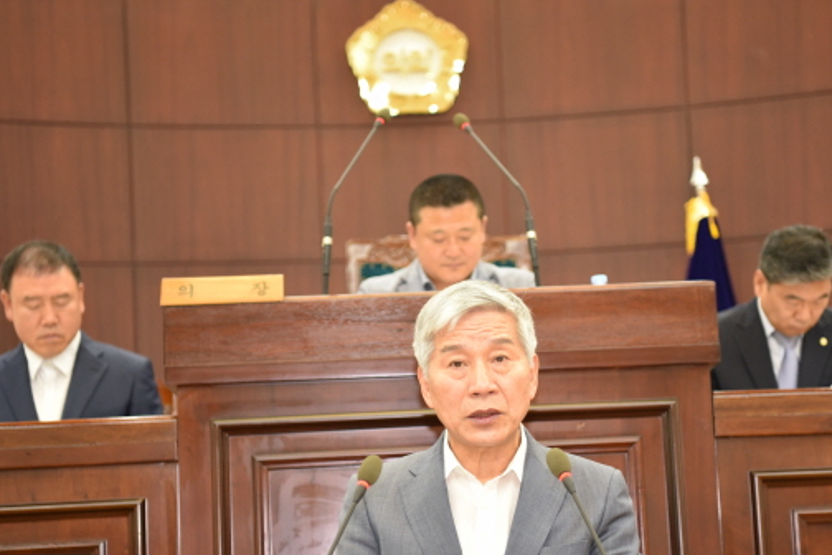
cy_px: 349
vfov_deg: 17.0
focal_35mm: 80
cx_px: 462
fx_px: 1849
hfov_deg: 25.3
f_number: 2.8
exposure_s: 1/60
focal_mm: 62
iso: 1250
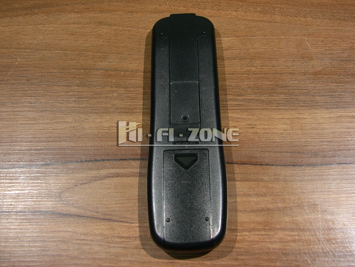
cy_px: 134
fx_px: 461
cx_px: 178
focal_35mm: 45
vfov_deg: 32.2
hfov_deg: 42.1
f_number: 2.5
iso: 50
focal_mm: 11.5
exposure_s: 1/50
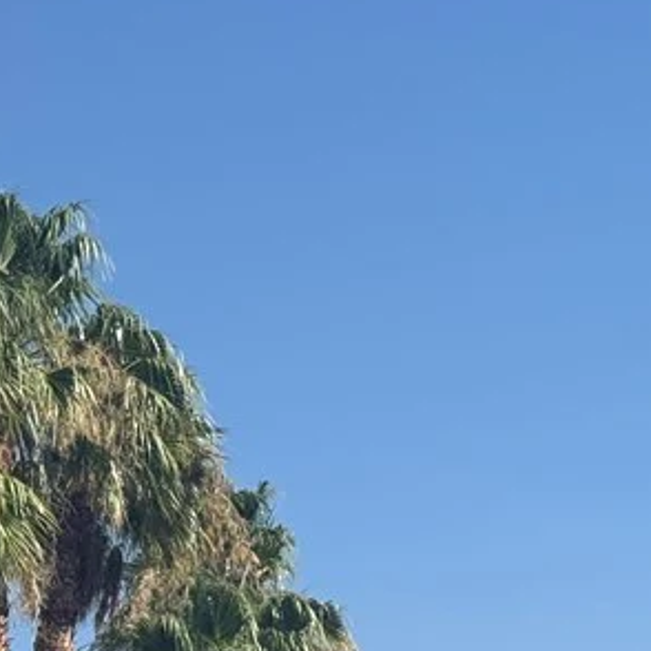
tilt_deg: +9.6
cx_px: 826
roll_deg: -1.6
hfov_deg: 11.5
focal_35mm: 148
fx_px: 3149
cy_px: 678
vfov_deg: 11.7
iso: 64
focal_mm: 6.76
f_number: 1.78
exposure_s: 1/4975
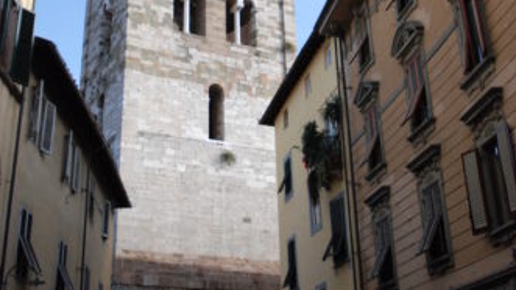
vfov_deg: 20.6
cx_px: 260
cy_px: 28
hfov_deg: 36.6
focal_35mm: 57
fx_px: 780
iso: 1250
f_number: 4
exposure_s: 1/4000
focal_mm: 24
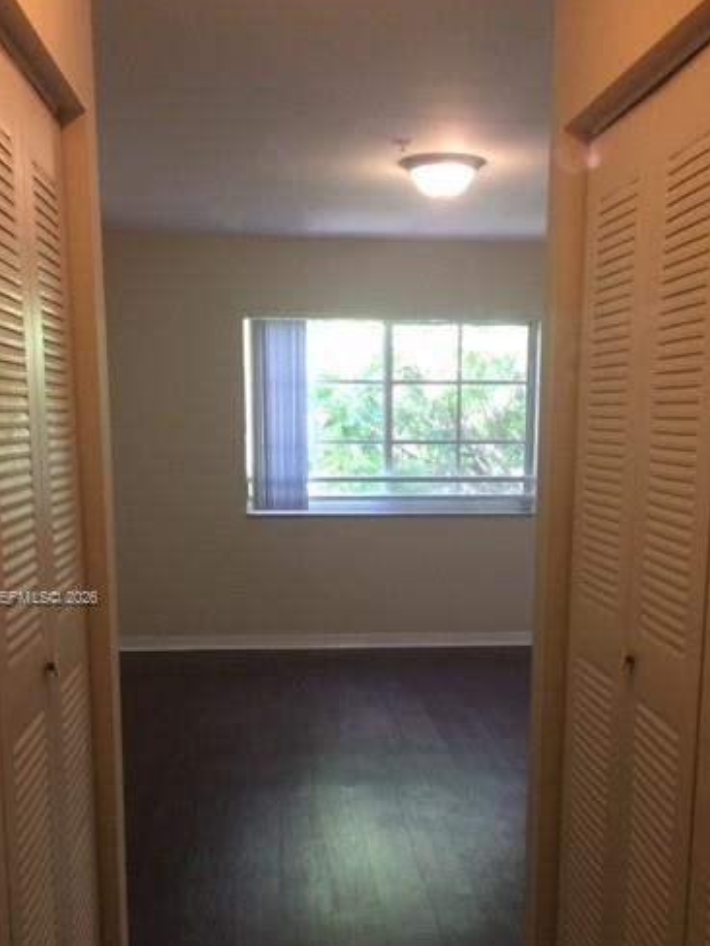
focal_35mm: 38
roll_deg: +0.1
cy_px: 599
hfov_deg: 37.7
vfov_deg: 48.5
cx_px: 371
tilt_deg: -10.3
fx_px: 1039
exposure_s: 1/15
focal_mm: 4.15
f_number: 2.2
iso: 32
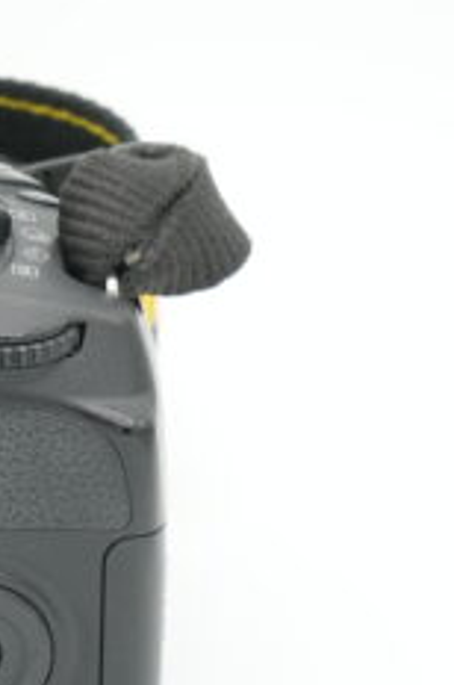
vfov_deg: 10.2
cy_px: 475
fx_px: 3832
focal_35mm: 202
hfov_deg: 6.6
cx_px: -354
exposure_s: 1/80
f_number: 11
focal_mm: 52
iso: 500
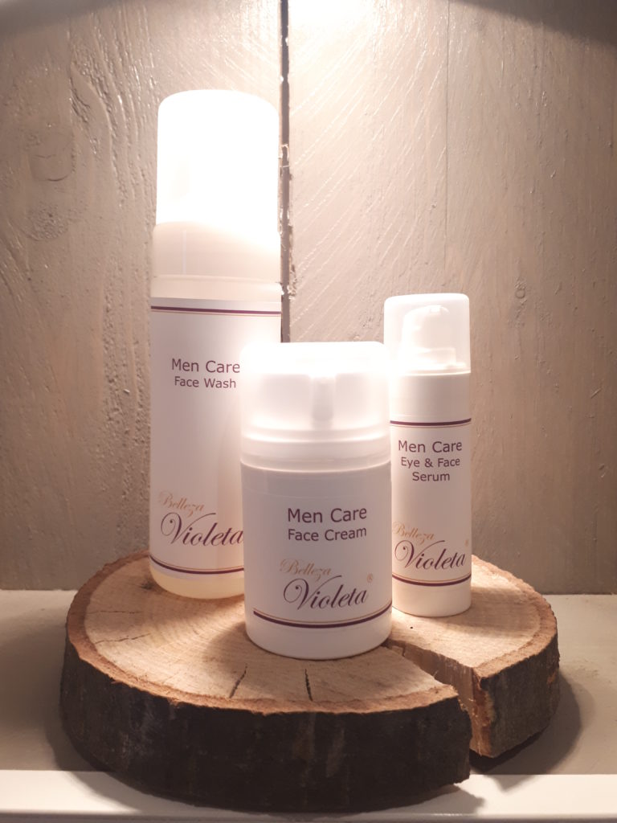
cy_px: 412
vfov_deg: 65.3
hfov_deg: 51.4
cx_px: 308
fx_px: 642
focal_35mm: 27
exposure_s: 1/33
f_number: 1.9
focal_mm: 3.6
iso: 160
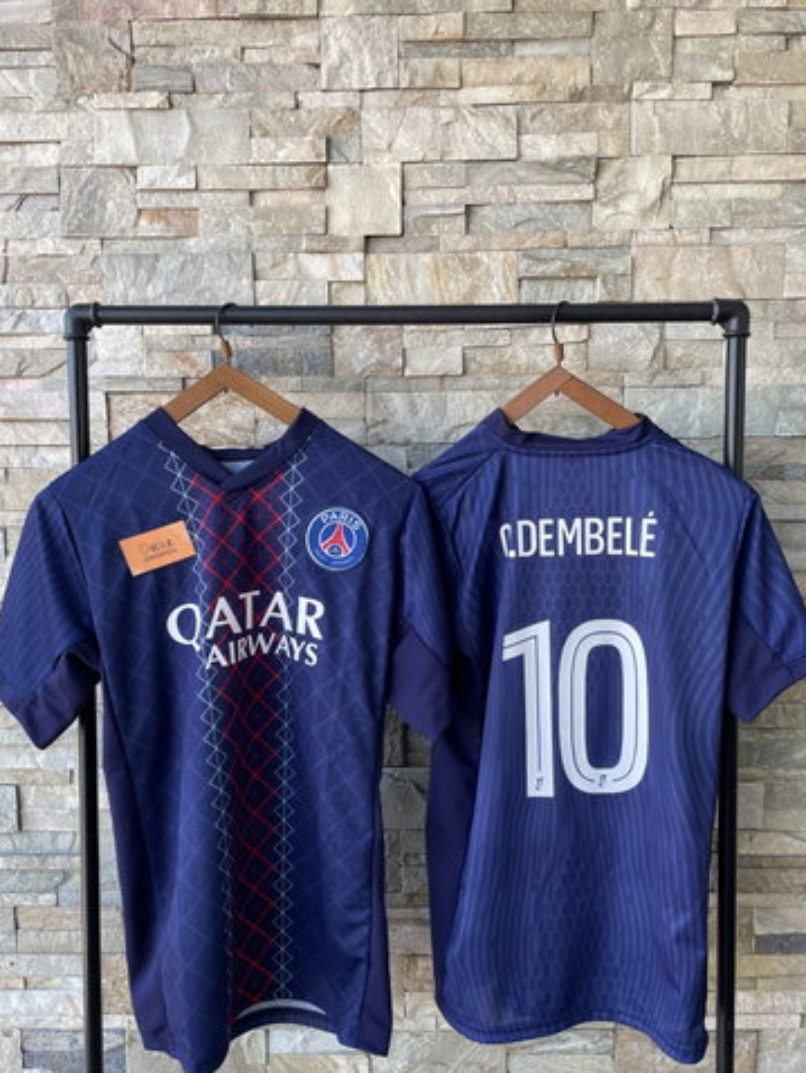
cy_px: 583
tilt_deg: -6.4
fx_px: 900
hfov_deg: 48.3
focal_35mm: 29
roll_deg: +0.5
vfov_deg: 61.5
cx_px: 397
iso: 32
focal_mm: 4.2
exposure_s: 1/121
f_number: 1.6
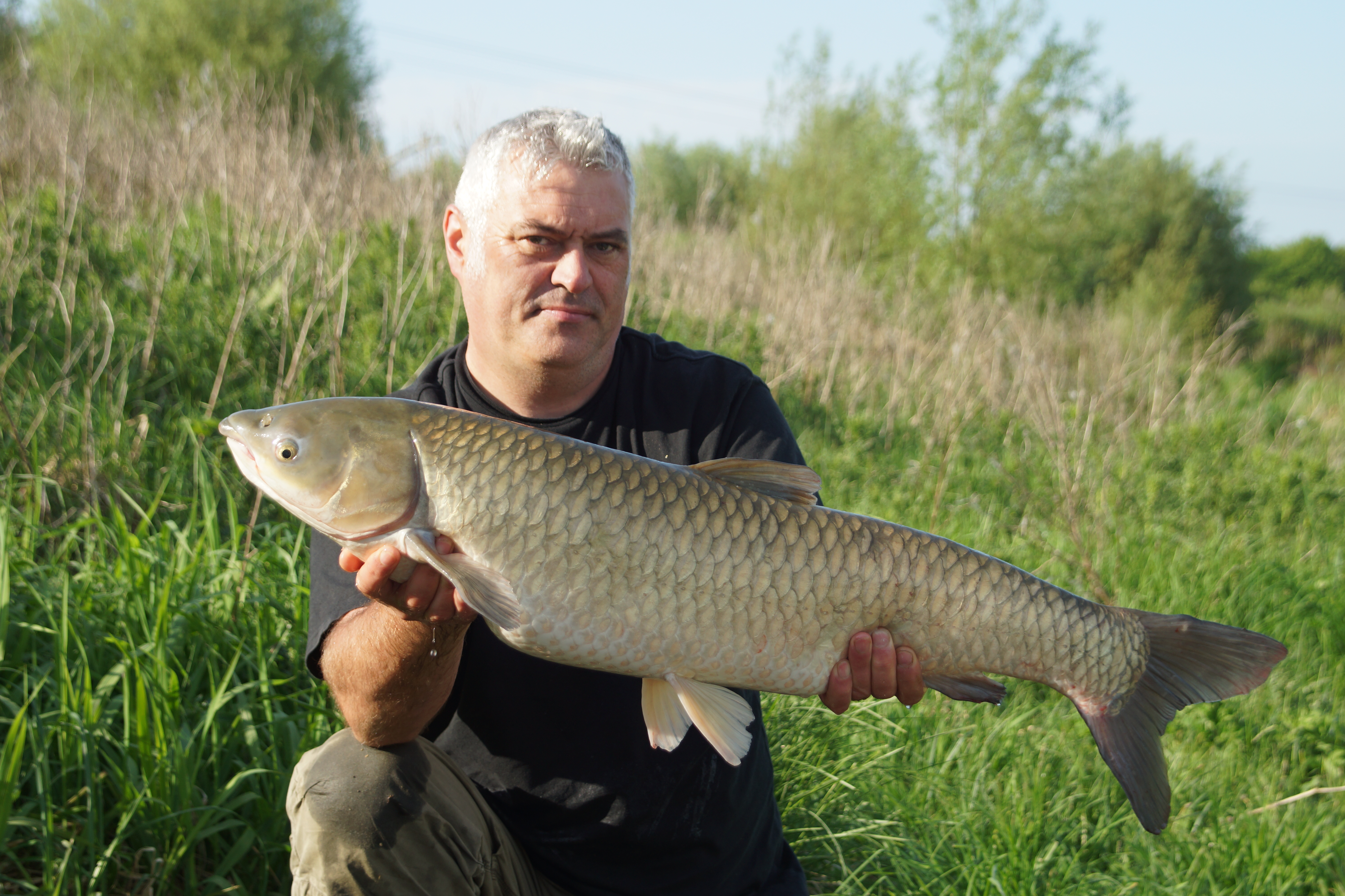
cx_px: 672
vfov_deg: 18.2
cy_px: 448
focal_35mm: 75
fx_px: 2802
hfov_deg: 27.0
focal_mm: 50
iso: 100
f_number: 6.3
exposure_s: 1/320
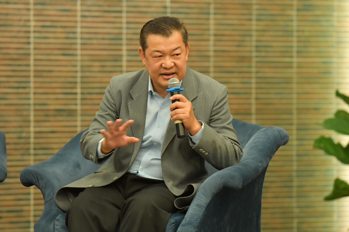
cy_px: 116
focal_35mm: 277
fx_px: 2684
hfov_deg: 7.4
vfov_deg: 5.0
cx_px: 174
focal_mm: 185
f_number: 2.8
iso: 2500
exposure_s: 1/125
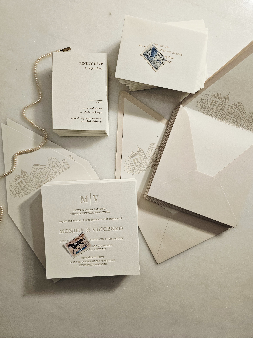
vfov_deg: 73.9
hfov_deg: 58.9
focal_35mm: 23
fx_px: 224
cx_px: 126
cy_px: 169
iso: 250
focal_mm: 6.3
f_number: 1.7
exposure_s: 1/120
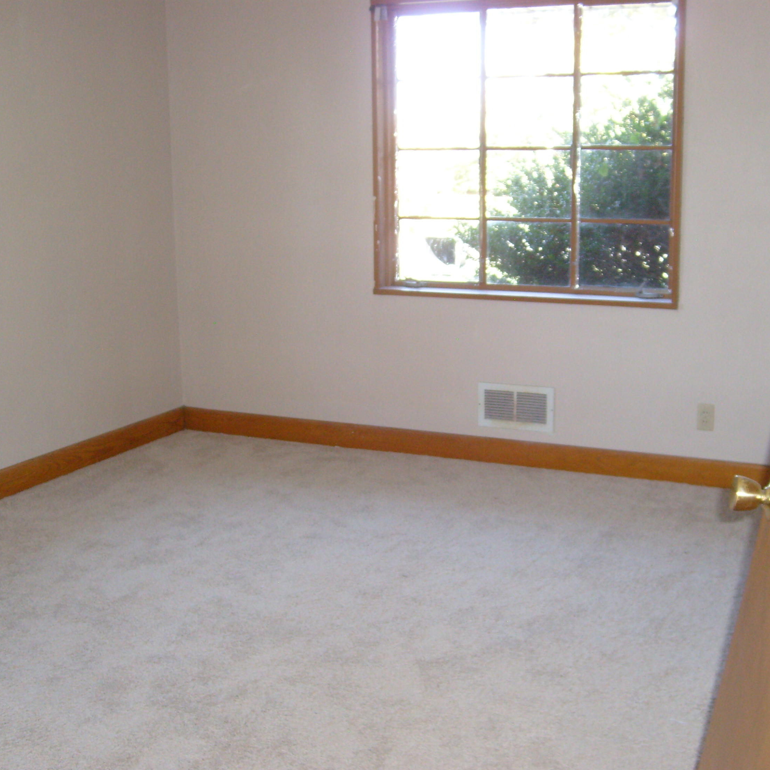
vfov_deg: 40.0
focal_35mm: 42
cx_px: 441
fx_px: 1057
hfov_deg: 39.9
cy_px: 391
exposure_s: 1/45
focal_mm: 5.8
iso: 160
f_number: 2.8
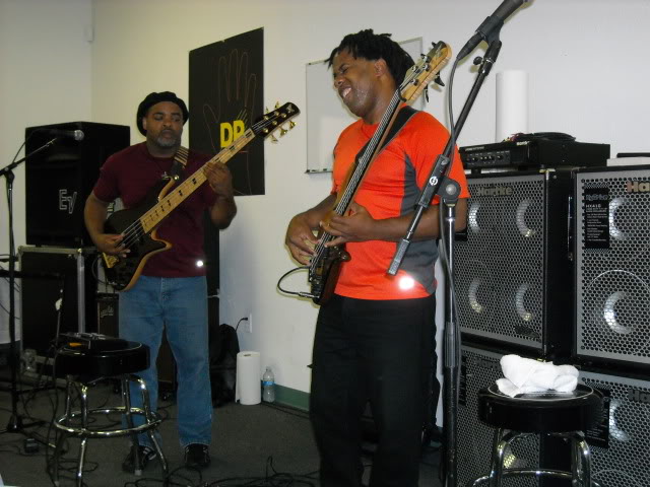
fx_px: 920
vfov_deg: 29.7
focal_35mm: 49
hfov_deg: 38.9
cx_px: 325
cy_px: 244
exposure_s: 1/60
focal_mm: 7.92
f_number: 3.2
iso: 400
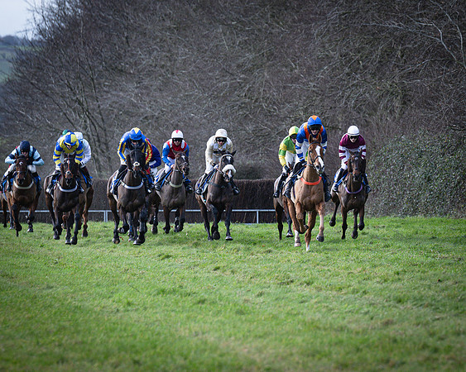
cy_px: 191
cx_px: 408
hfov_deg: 4.5
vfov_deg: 3.6
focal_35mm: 431
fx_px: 5949
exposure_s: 1/1000
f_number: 4
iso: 400
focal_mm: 175
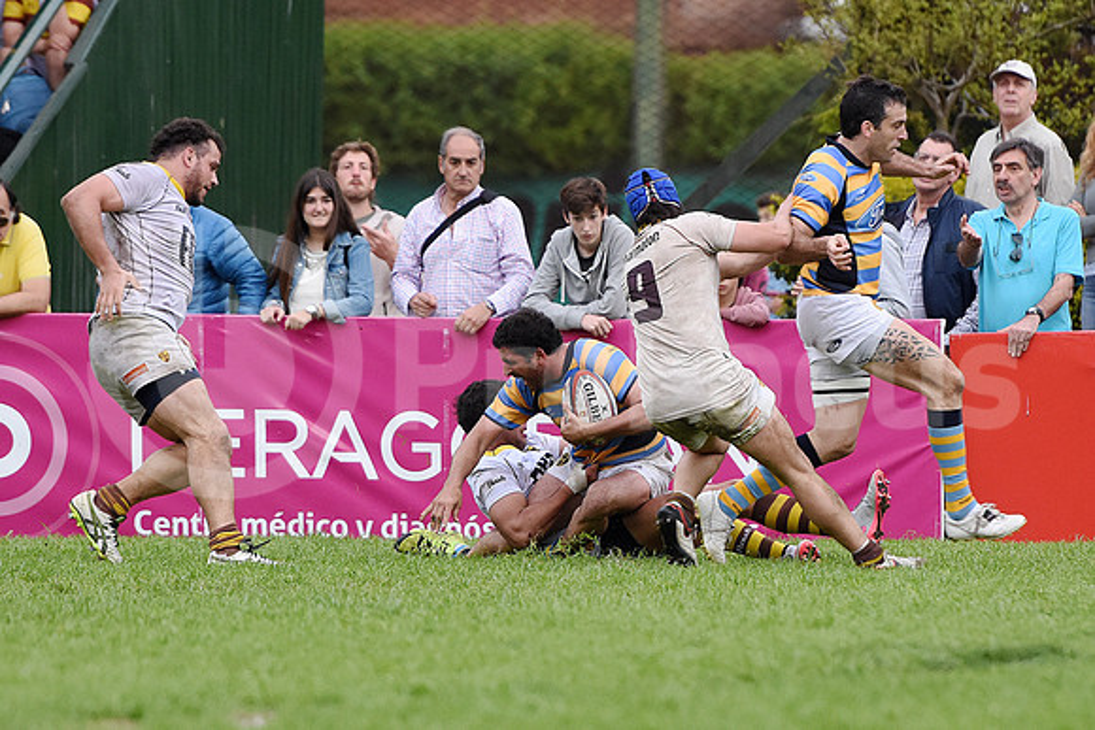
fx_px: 8899
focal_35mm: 292
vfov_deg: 4.7
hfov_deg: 7.0
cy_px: 365
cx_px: 548
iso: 800
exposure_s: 1/1000
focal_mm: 195
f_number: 3.5
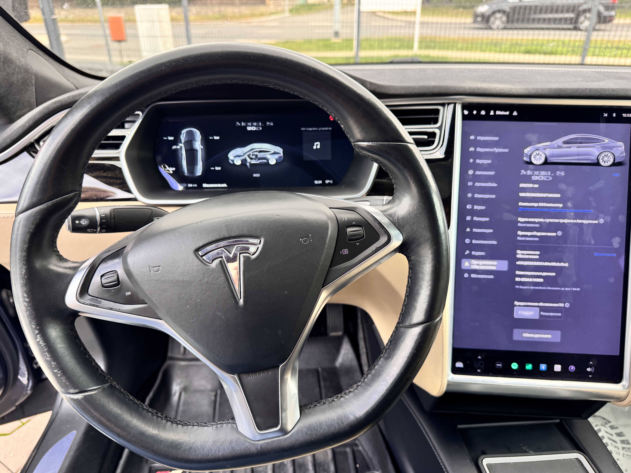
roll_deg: +0.8
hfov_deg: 71.6
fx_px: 437
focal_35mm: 24
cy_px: 236
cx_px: 316
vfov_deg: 56.8
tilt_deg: -27.0
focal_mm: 6.76
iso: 100
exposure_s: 1/121
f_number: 1.78
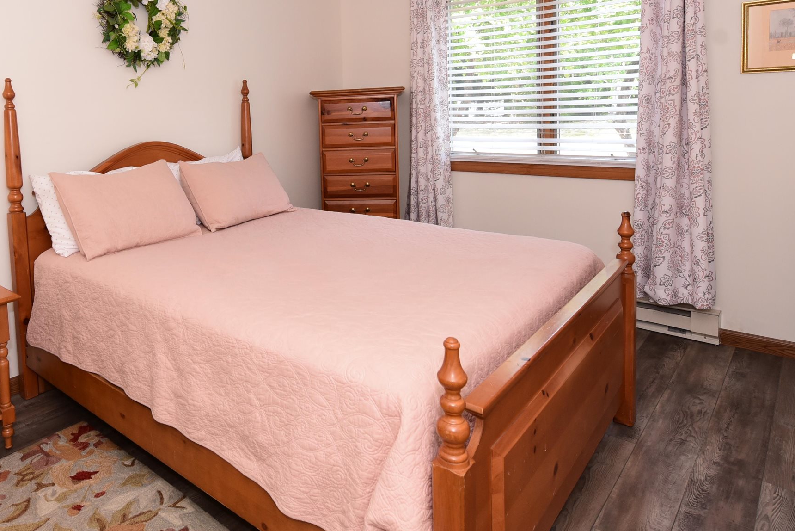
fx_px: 552
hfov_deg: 69.2
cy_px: 148
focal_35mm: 25
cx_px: 257
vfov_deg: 49.7
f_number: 6.3
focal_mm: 14
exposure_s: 1/60
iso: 800
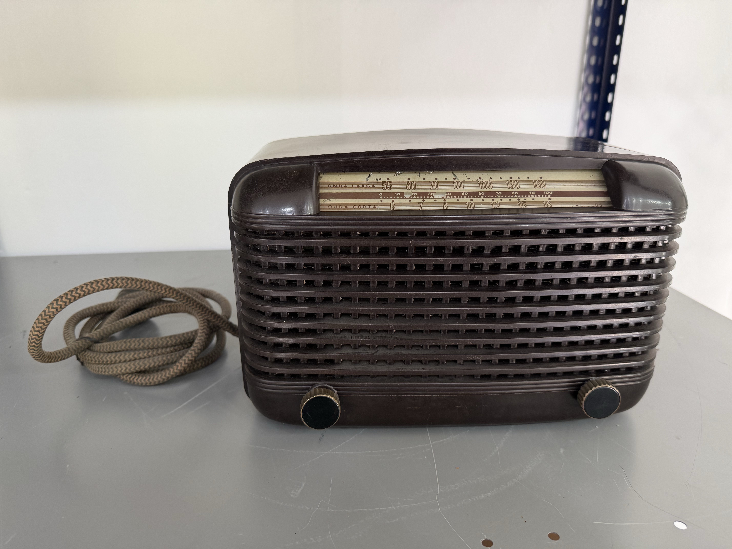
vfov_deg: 56.8
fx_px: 508
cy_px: 274
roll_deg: +1.5
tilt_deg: -18.7
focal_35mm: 24
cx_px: 366
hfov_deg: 71.6
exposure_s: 1/100
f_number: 1.78
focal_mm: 6.76
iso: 160
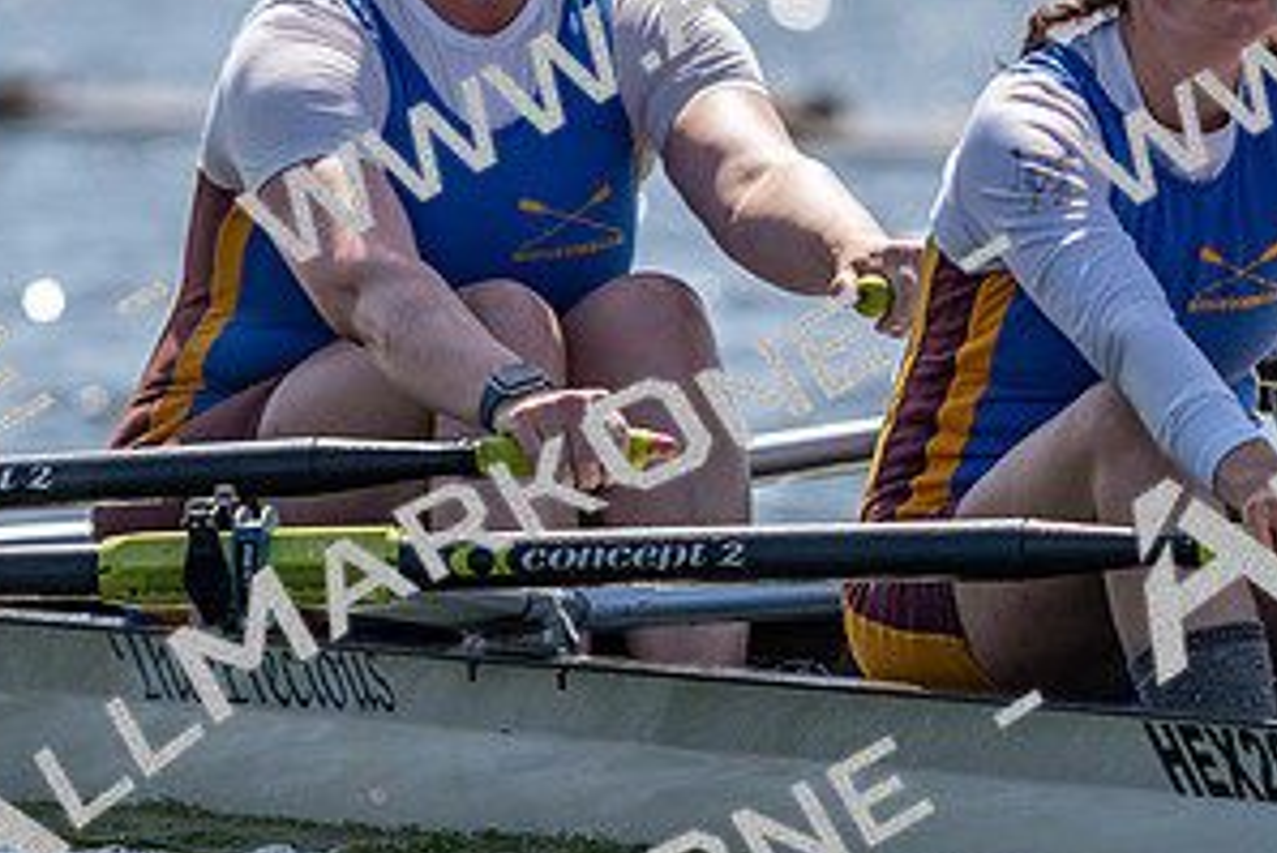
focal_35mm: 737
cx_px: 767
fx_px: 26154
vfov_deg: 1.9
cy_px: 276
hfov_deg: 2.8
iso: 250
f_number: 6.3
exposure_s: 1/2000
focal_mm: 379
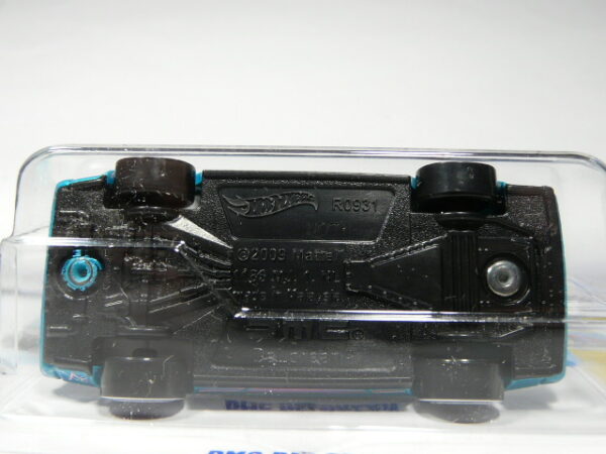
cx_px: 303
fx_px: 700
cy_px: 227
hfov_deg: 46.8
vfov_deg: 36.0
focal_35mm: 40
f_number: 2.8
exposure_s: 1/60
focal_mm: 4.6
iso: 100
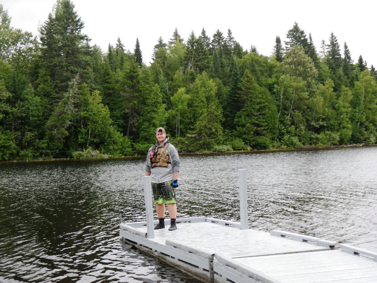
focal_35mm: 62
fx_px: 675
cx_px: 188
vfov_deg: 23.7
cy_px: 142
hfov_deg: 31.2
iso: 80
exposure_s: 1/125
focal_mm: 11.1
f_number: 4.6
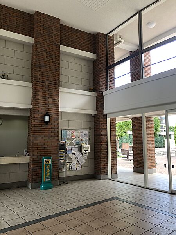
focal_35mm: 28
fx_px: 190
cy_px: 118
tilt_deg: +7.3
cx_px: 88
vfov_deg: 63.4
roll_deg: +0.5
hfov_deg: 49.7
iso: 32
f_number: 1.8
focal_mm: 4
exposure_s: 1/120
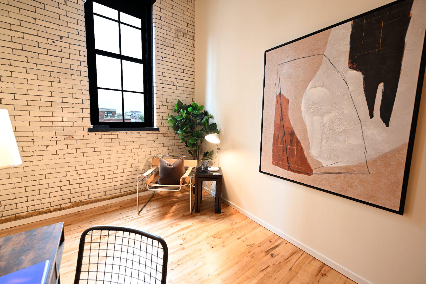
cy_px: 142
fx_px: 166
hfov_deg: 104.3
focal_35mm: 14
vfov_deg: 81.2
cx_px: 213
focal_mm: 14
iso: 250
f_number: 4.5
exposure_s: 1/6
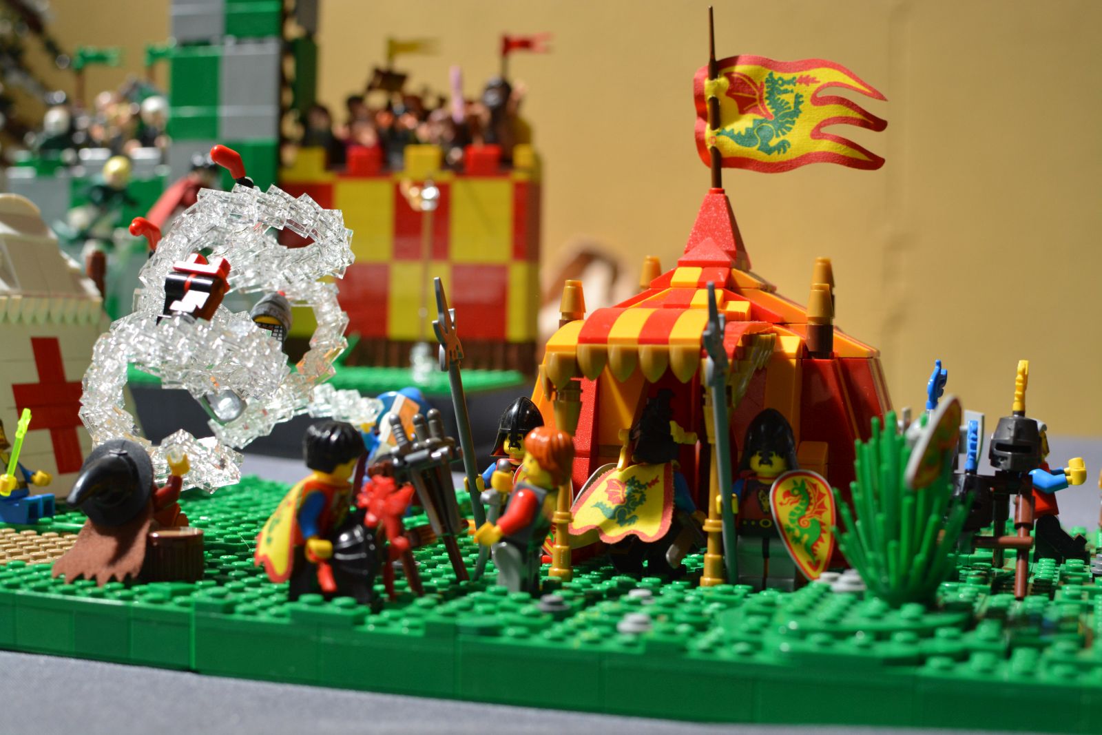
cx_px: 551
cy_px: 368
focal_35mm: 52
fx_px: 1607
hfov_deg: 37.8
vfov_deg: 25.8
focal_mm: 35
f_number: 5
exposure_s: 1/640
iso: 800
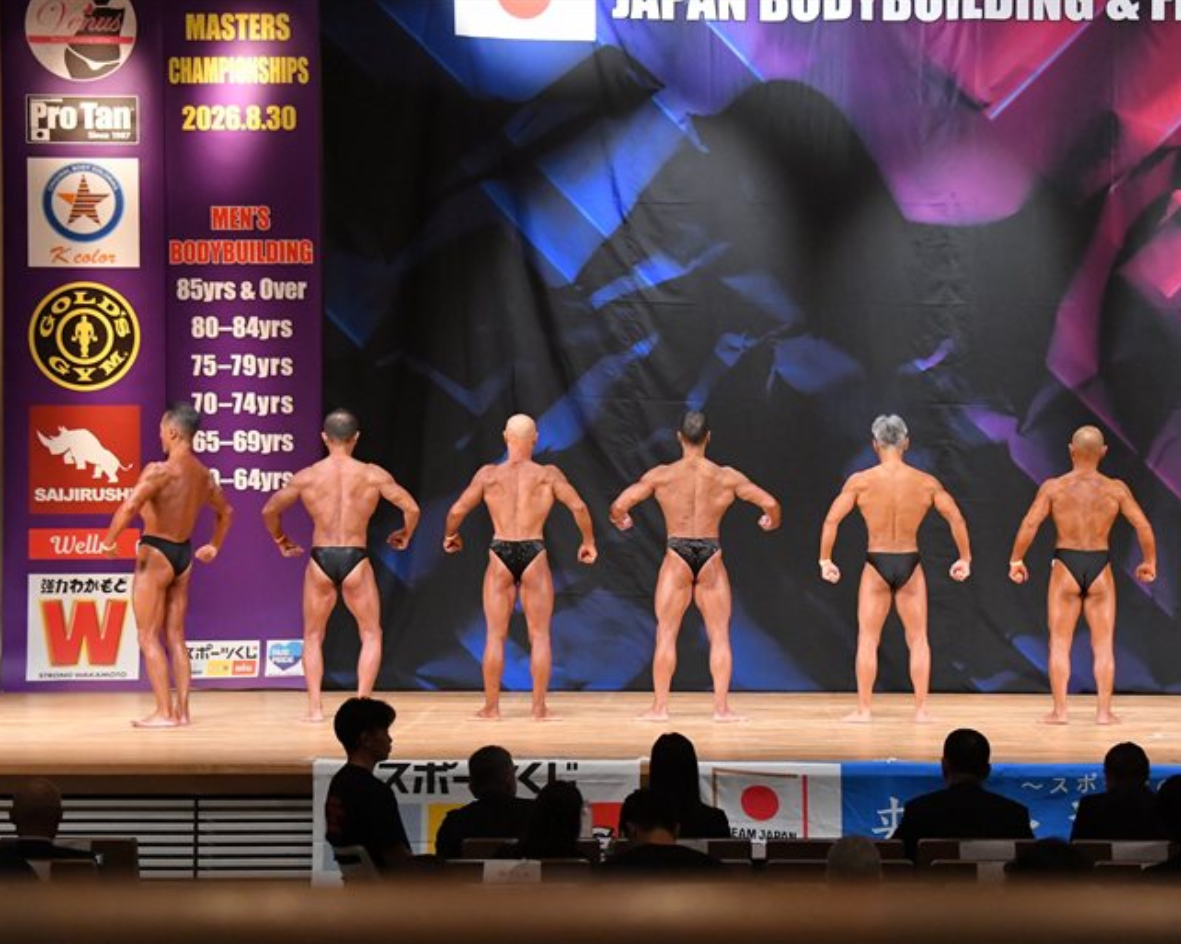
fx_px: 4158
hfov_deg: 16.2
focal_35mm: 119
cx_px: 687
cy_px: 473
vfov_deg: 12.9
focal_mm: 70
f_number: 5.6
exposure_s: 1/400
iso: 6400
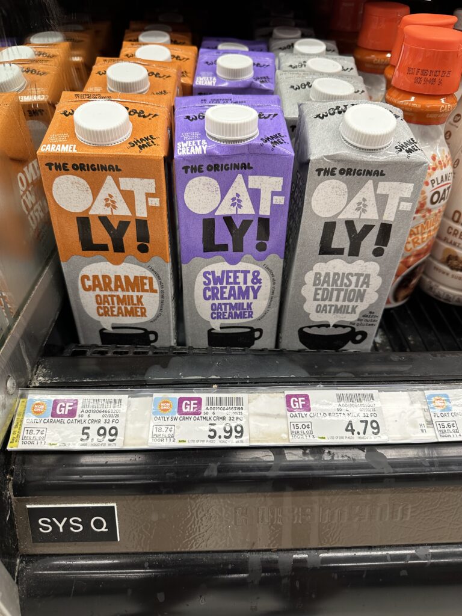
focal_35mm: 24
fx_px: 427
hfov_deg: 56.8
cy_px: 308
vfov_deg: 71.6
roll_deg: -0.5
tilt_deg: -36.6
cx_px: 231
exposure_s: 1/121
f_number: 1.78
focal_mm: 6.86
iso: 200
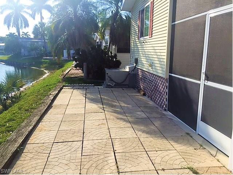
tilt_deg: -7.5
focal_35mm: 29
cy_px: 88
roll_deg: -2.3
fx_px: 195
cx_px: 116
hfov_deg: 61.7
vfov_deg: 48.2
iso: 32
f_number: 2.2
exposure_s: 1/2475
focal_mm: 4.15
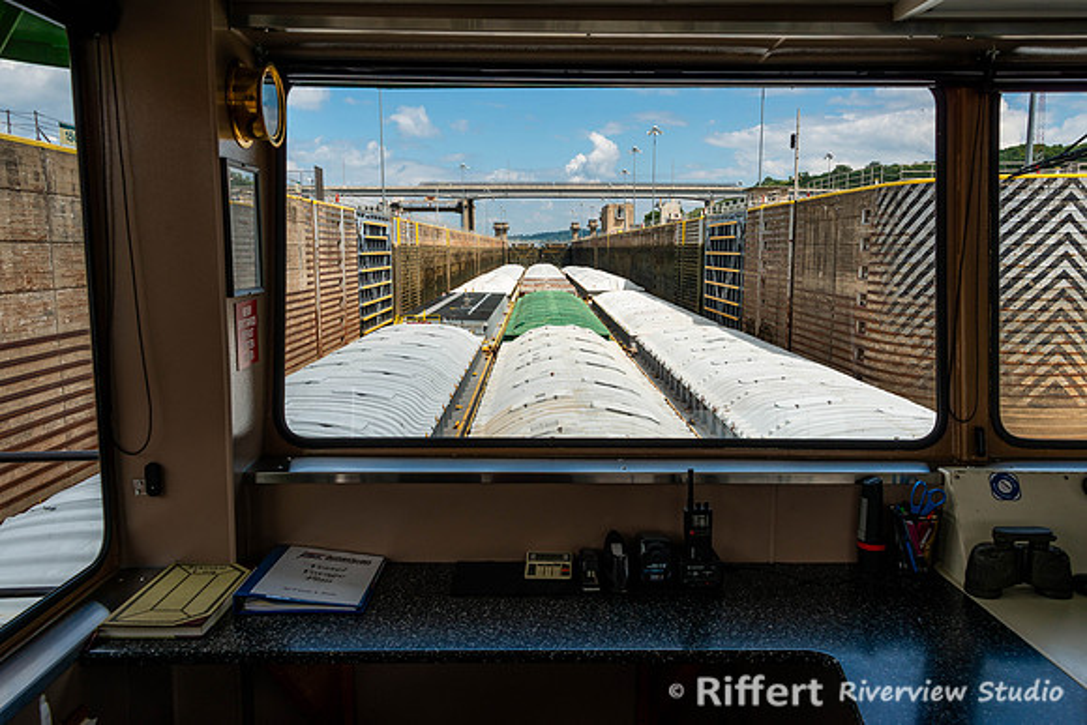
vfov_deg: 45.3
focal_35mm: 29
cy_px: 362
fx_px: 869
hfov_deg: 64.0
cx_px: 544
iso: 100
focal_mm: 28
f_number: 10
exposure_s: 1/200
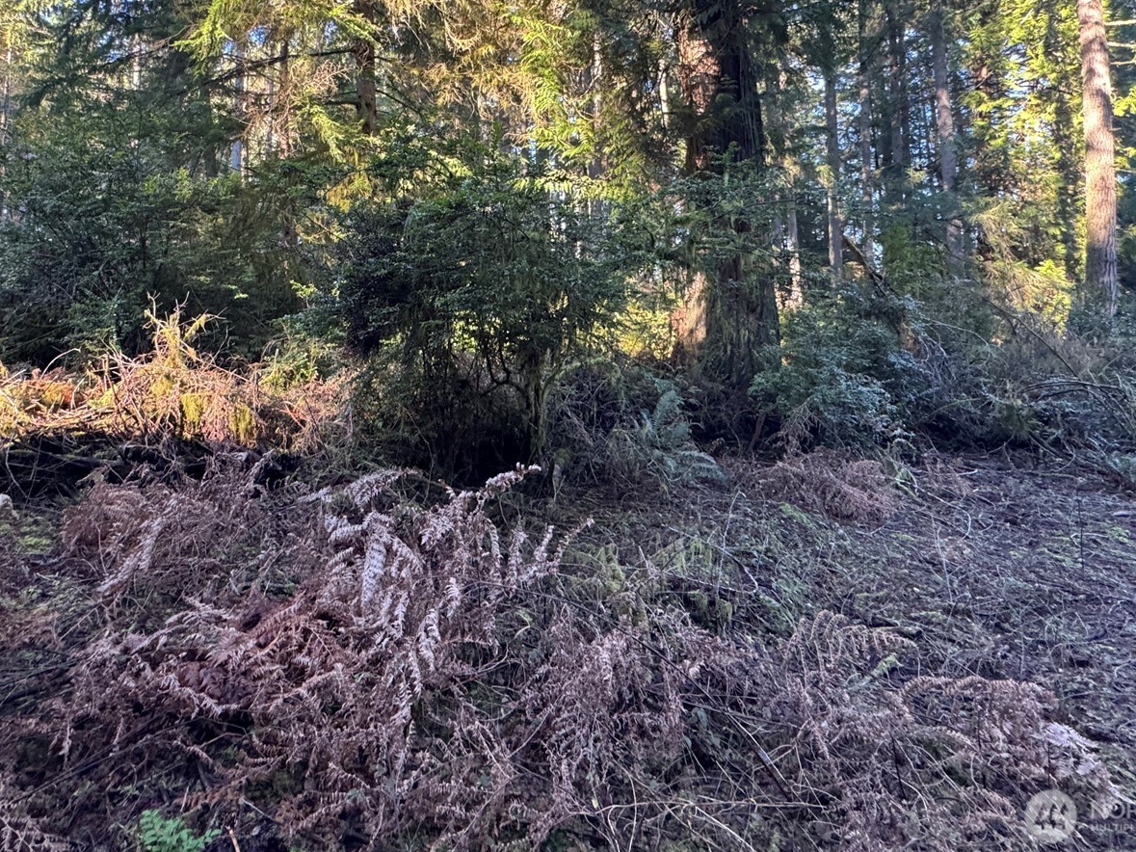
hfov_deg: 84.3
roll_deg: +1.0
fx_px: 623
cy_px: 277
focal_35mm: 19
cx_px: 504
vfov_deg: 66.6
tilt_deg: +6.1
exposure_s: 1/99
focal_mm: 2.22
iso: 320
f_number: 2.2
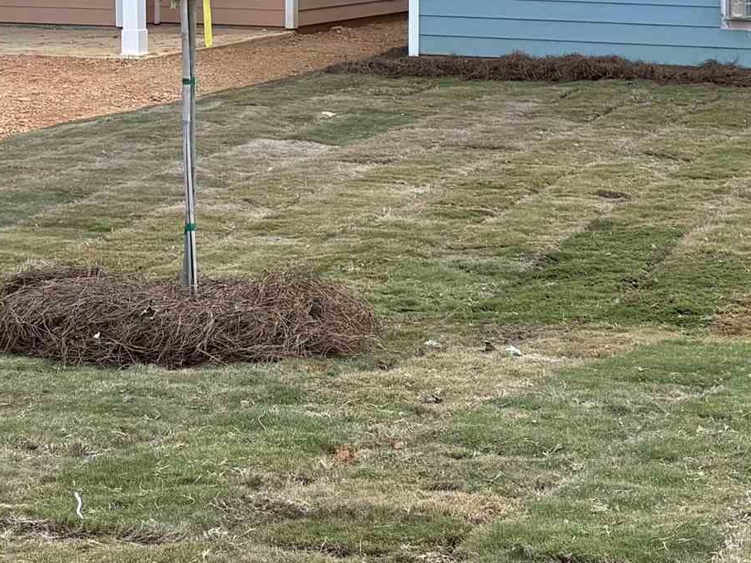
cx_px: 996
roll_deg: -0.9
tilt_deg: -4.8
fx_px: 1909
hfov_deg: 20.2
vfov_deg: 16.6
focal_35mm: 88
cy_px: 60
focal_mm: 5.96
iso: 64
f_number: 1.6
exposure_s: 1/2012
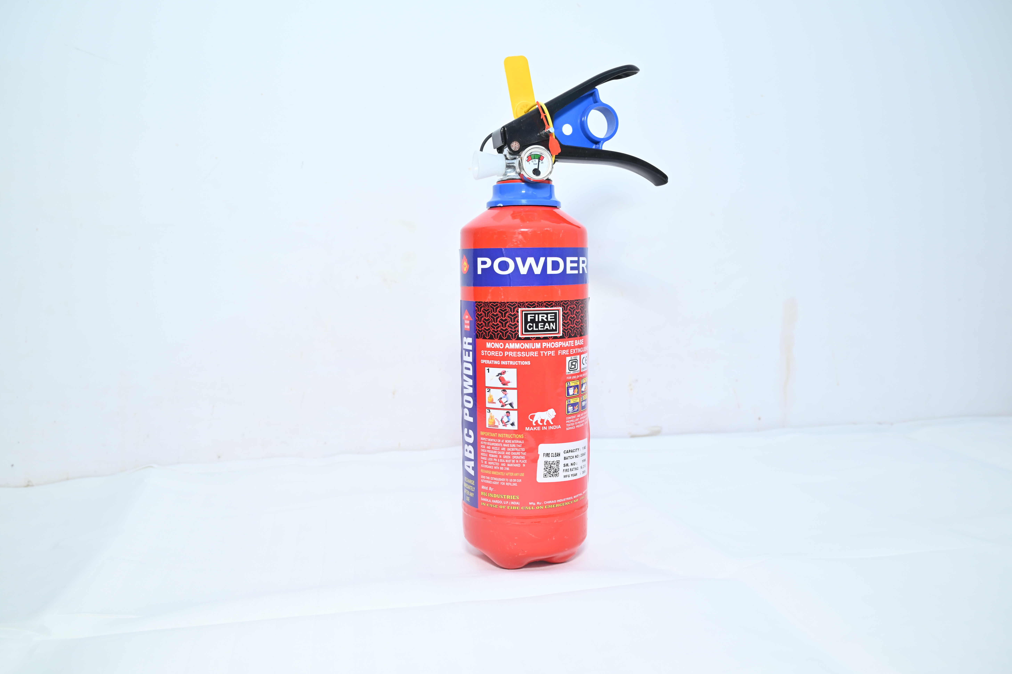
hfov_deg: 61.1
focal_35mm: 31
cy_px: 342
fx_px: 858
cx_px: 509
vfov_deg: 42.9
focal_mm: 29.5
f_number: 6.3
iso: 500
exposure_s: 1/200
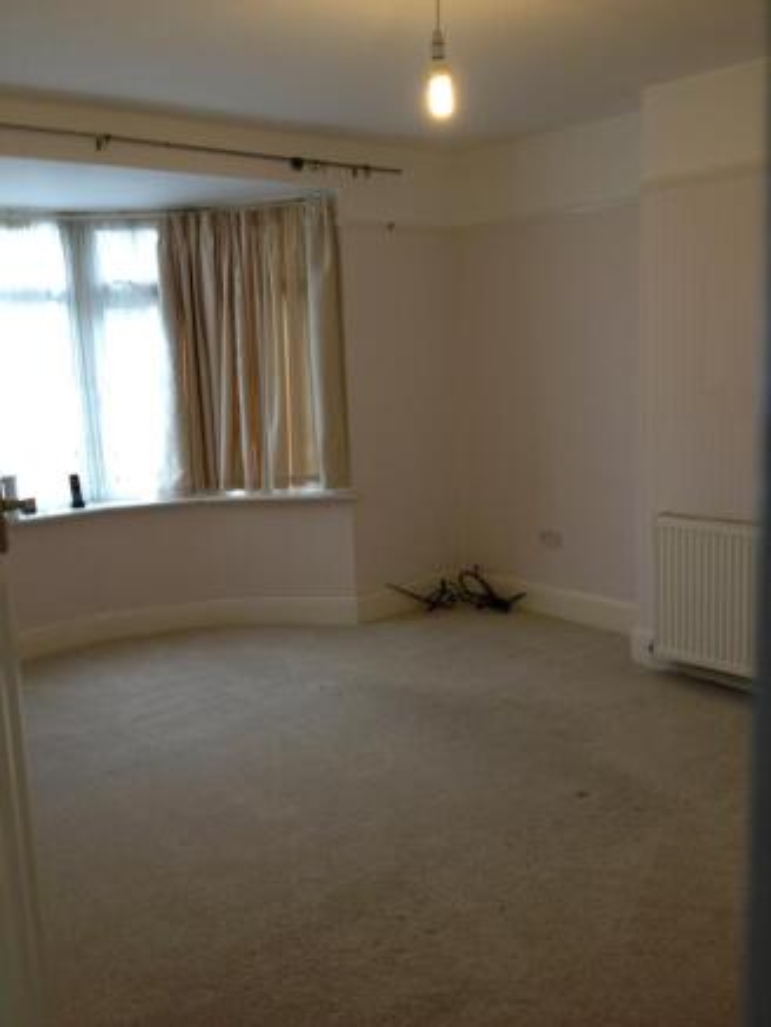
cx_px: 386
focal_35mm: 35
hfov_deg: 40.7
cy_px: 514
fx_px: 1039
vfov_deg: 52.6
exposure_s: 1/20
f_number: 2.4
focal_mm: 4.28
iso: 80
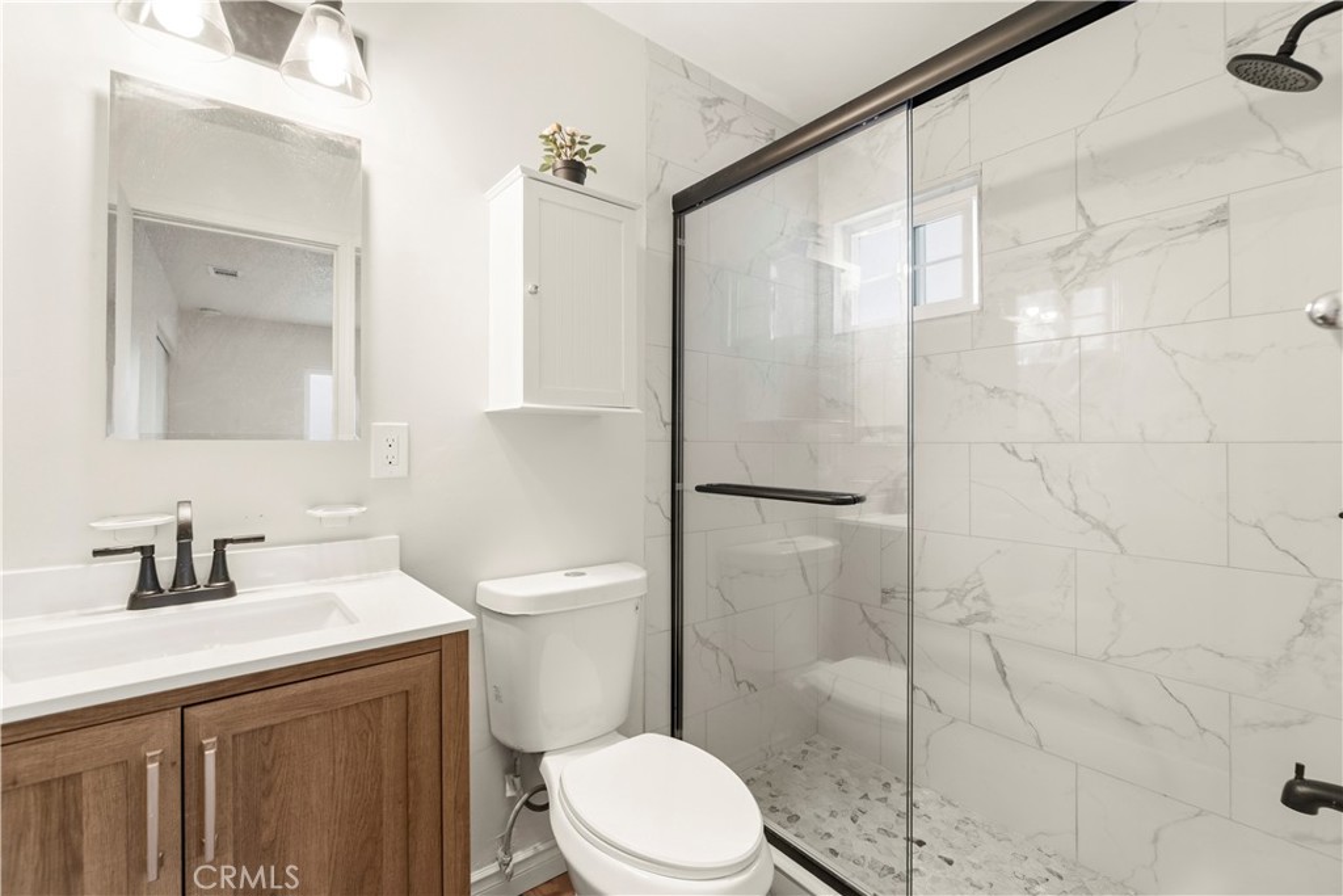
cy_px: 448
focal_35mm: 15
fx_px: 560
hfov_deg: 100.4
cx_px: 672
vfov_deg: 77.3
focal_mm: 10
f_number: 5.6
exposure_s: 1/6
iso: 200
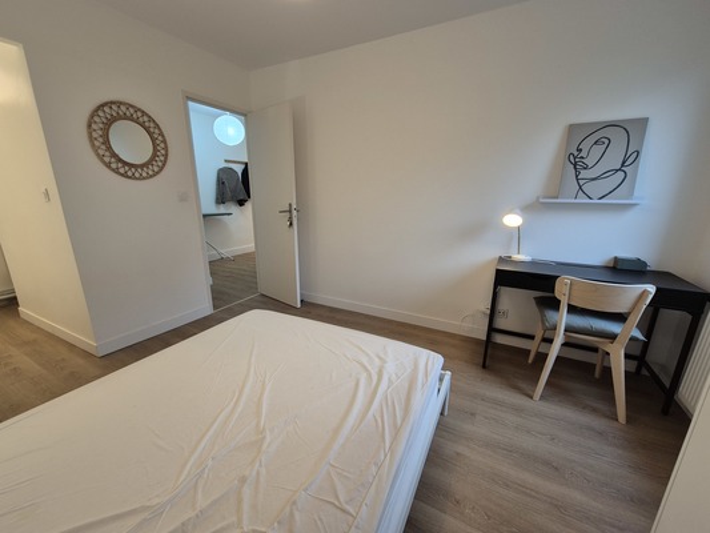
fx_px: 267
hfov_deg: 106.2
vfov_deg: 89.9
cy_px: 266
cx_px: 355
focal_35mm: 13
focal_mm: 2.2
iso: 200
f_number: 2.2
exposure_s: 1/50
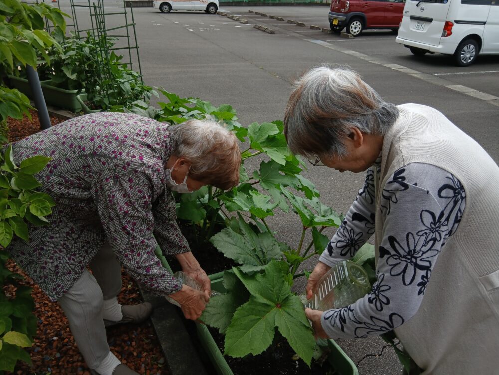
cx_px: 250
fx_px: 375
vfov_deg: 53.1
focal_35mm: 26
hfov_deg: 67.3
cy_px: 188
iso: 20
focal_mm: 3.86
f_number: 1.8
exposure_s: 1/488
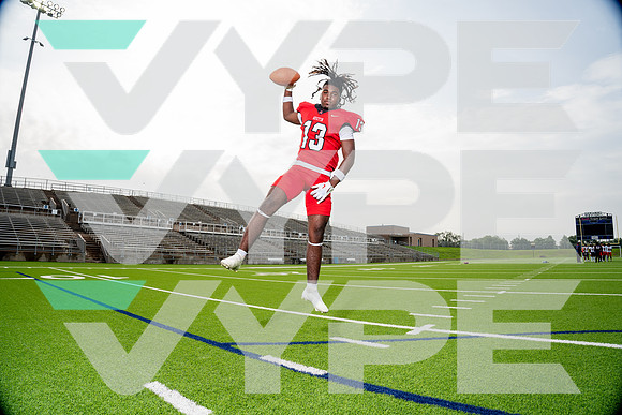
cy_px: 208
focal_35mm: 20
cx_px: 311
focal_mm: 20
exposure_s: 1/250
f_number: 6.3
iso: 100
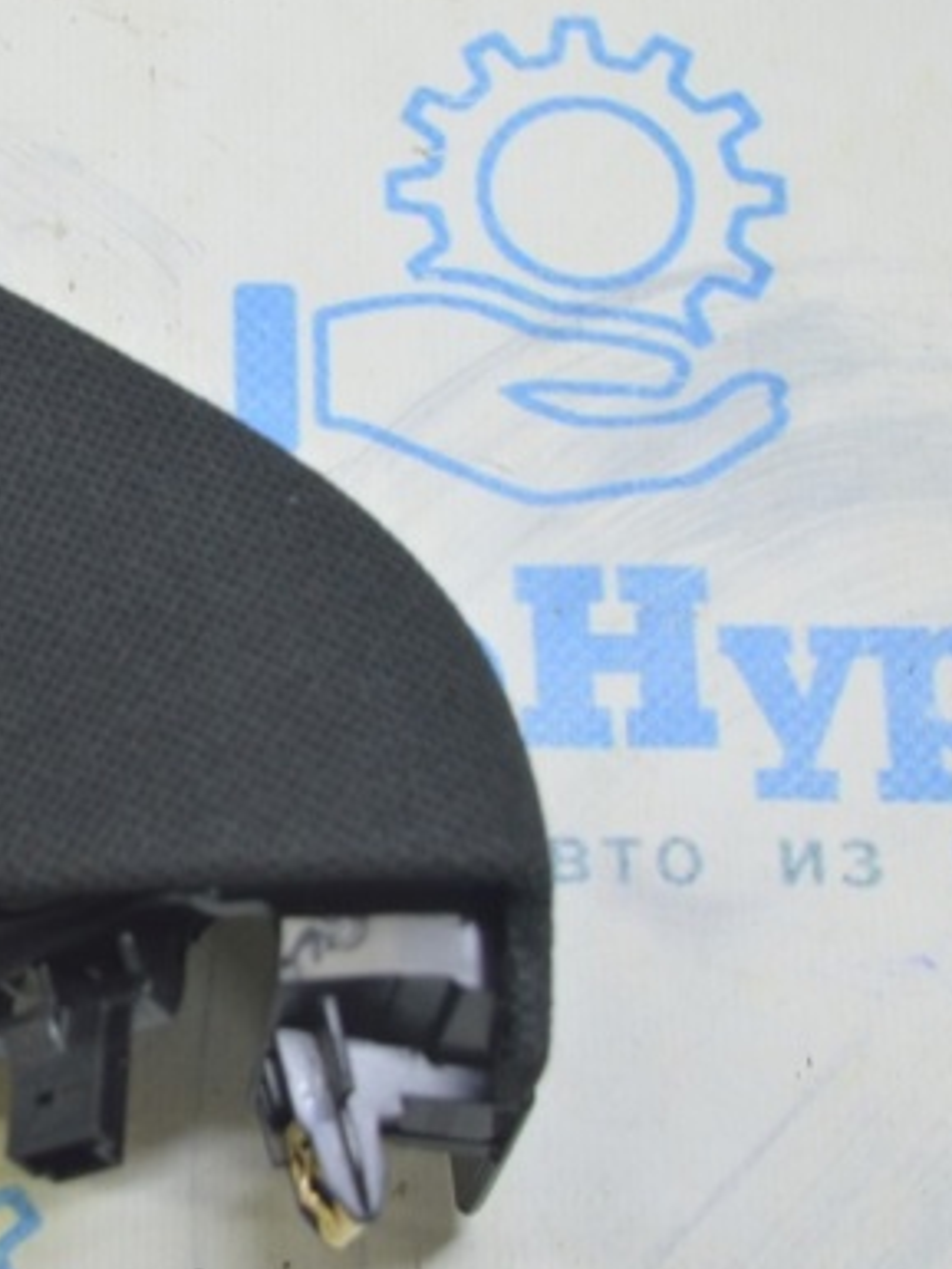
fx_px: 3335
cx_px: -26
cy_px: 677
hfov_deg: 15.9
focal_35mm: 91
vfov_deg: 21.5
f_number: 5.6
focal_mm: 38
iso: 400
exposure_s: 1/20
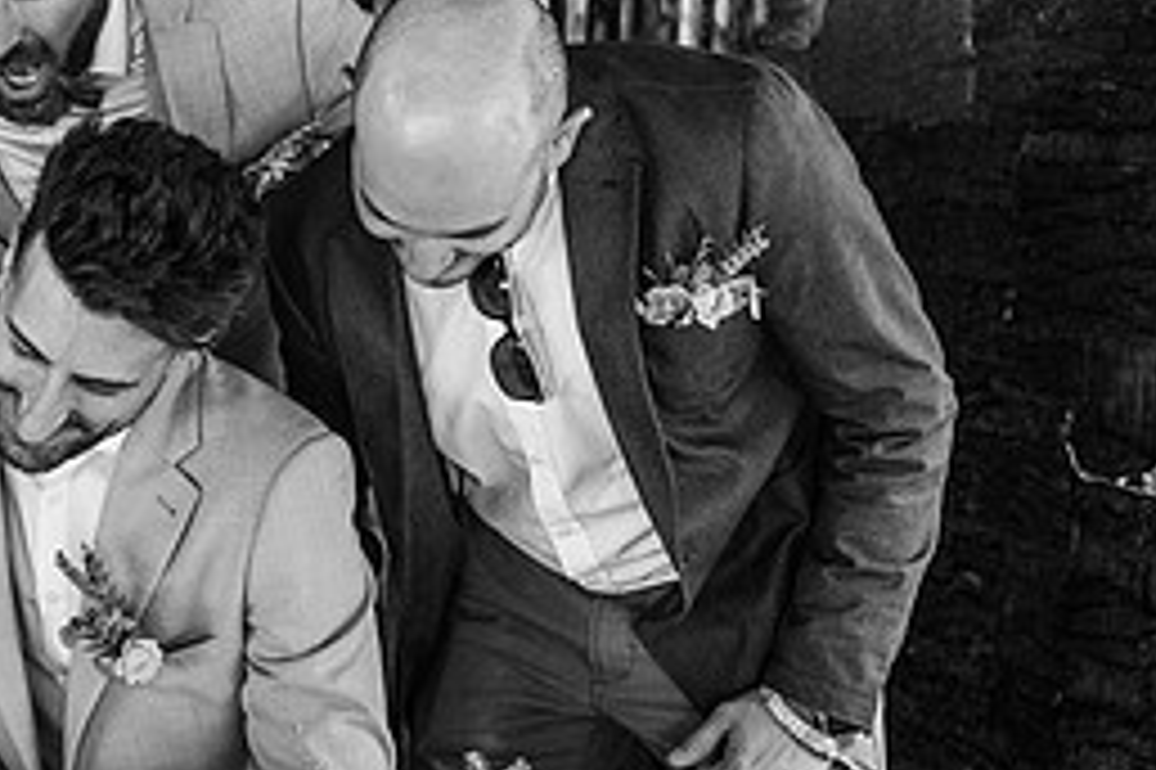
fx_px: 2535
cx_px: -85
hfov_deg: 24.2
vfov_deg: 17.2
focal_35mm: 79
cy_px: 423
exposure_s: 1/200
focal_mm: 35
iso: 3200
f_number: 2.8
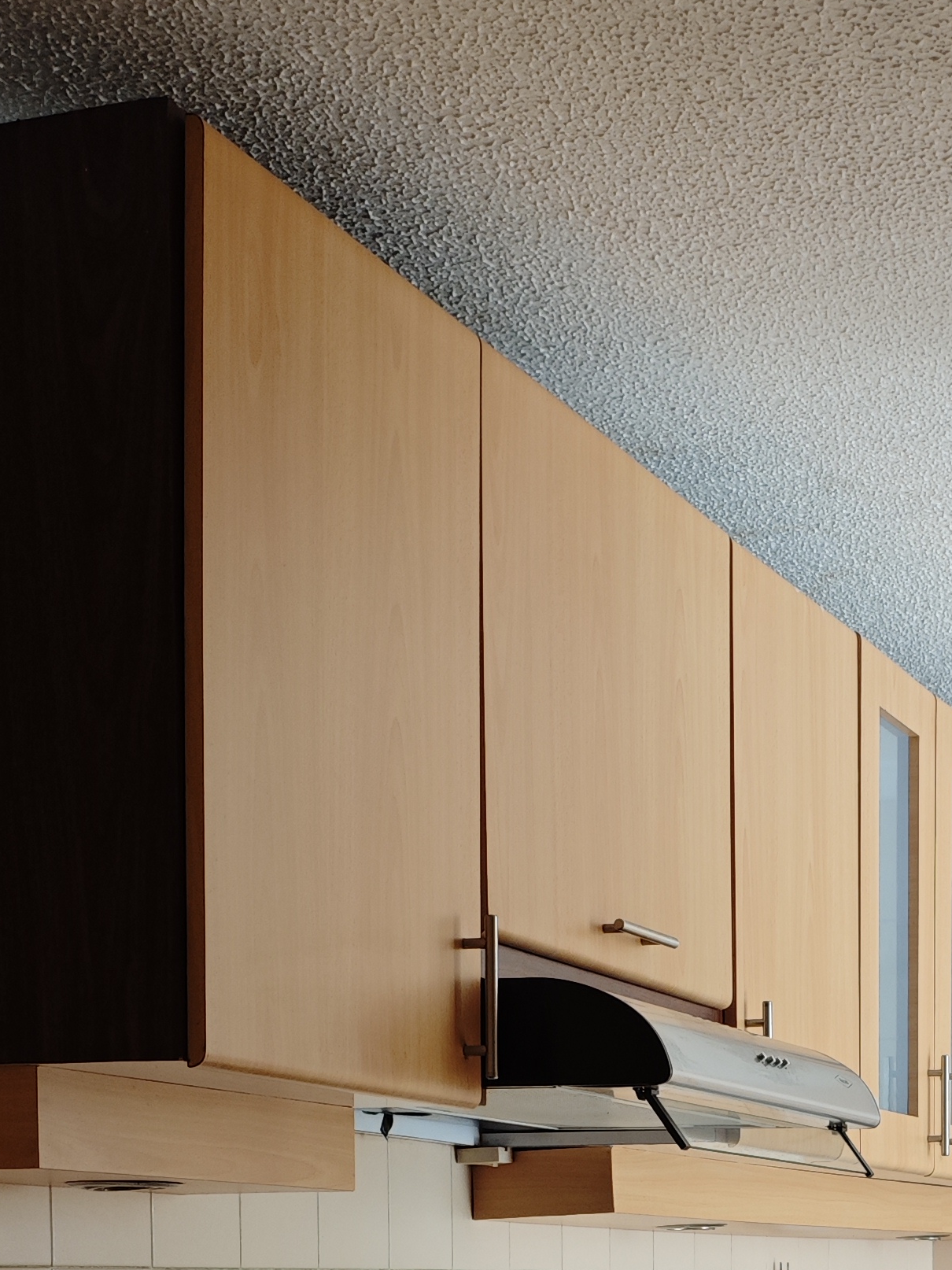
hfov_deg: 21.7
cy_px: 1387
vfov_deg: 27.0
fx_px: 2421
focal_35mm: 66
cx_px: 884
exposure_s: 1/60
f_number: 1.59
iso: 80
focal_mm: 4.94
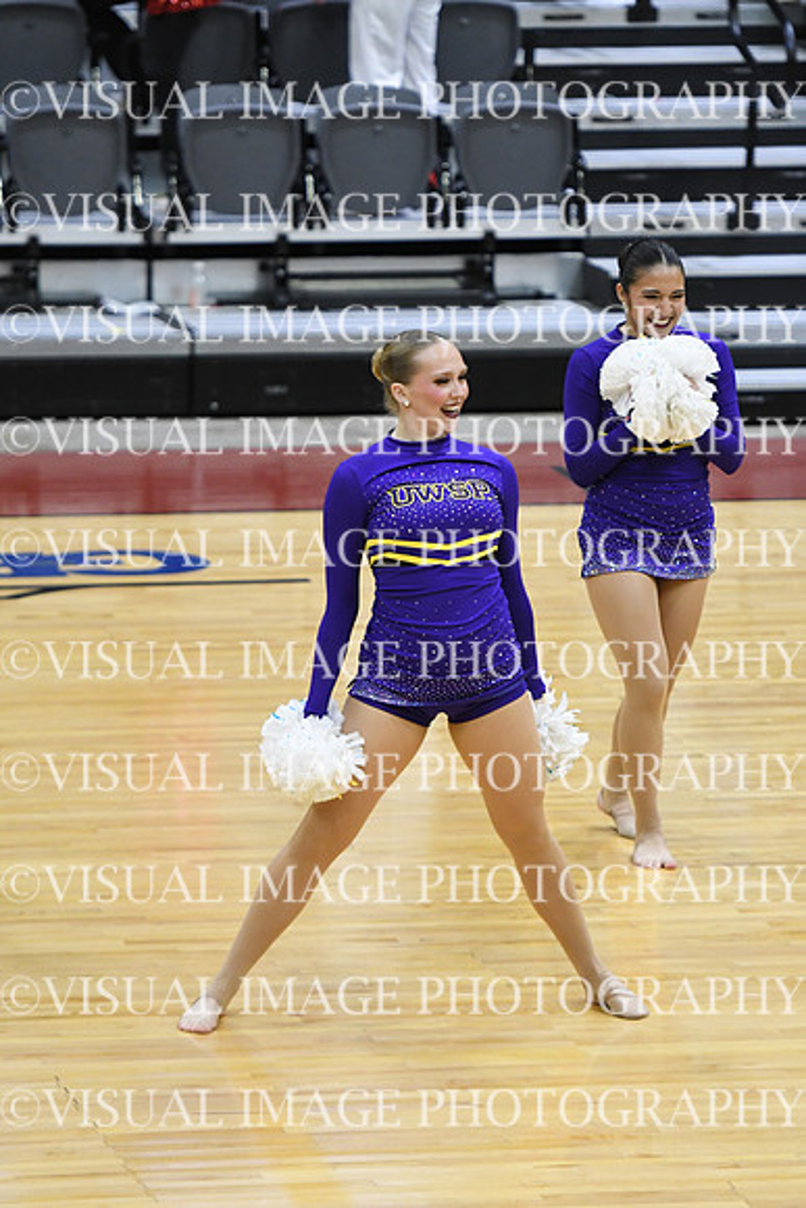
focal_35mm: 240
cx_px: 403
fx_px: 8055
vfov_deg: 8.6
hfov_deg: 5.7
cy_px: 604
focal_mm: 160
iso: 3200
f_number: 2.8
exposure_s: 1/400
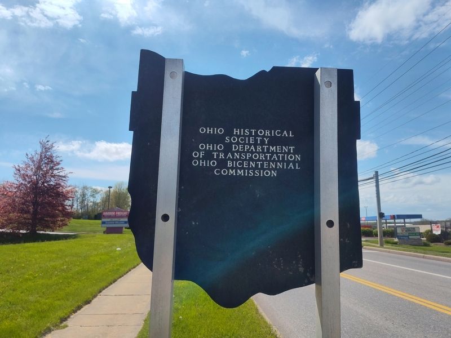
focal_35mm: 23
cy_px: 169
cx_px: 226
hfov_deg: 73.9
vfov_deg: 58.9
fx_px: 300
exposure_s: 1/3349
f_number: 1.8
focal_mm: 5.56
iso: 100
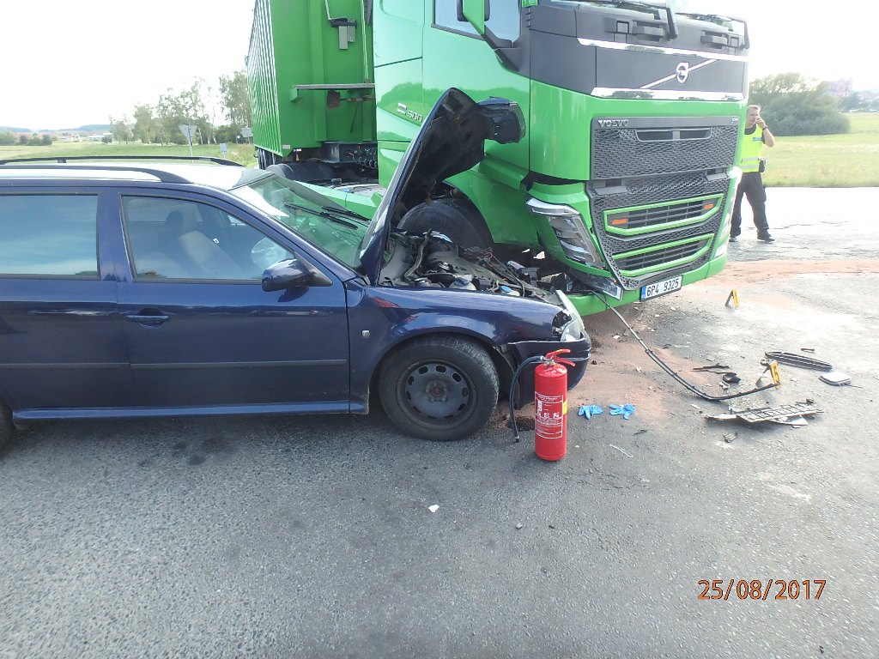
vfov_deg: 63.4
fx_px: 533
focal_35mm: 21
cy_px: 330
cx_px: 440
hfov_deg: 79.0
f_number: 3.5
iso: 125
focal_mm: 3.7
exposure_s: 1/125
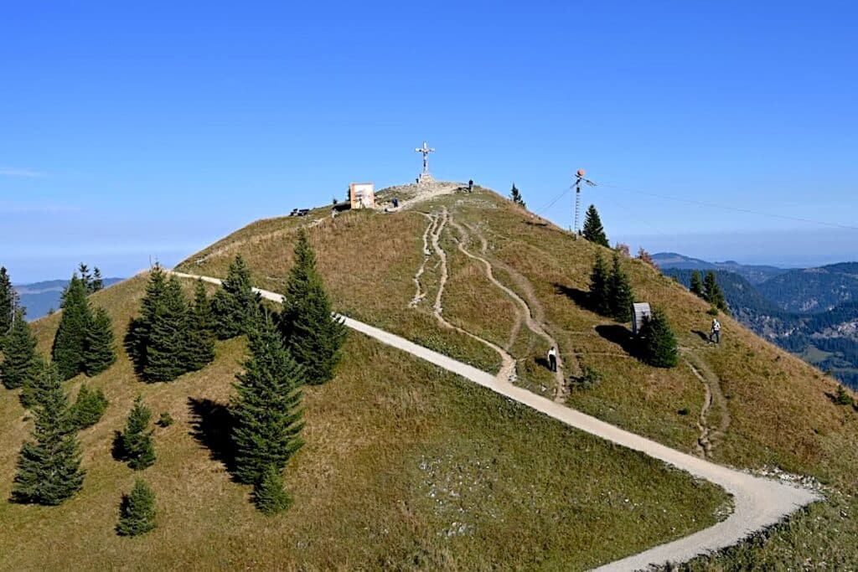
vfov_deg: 41.1
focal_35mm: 32
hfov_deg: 58.7
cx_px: 429
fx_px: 763
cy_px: 286
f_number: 7.1
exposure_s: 1/400
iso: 100
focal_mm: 32
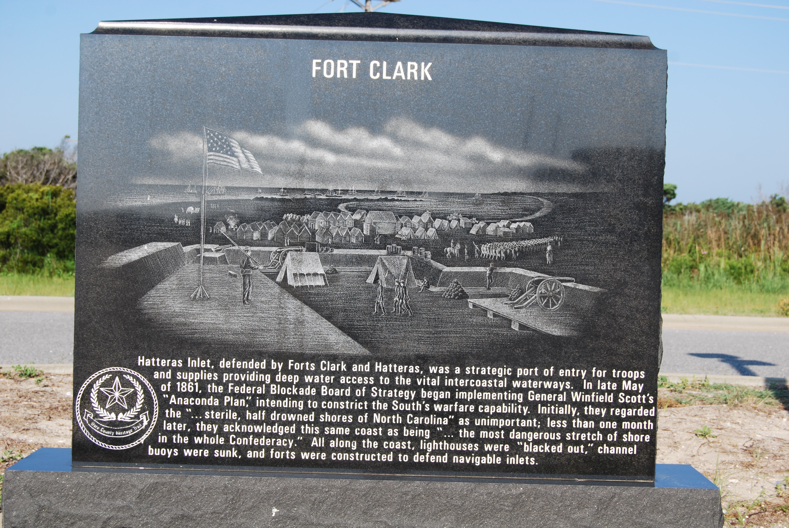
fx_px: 1317
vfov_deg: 22.7
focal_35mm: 60
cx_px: 394
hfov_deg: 33.4
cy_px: 264
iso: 100
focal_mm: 40
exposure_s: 1/200
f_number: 7.1
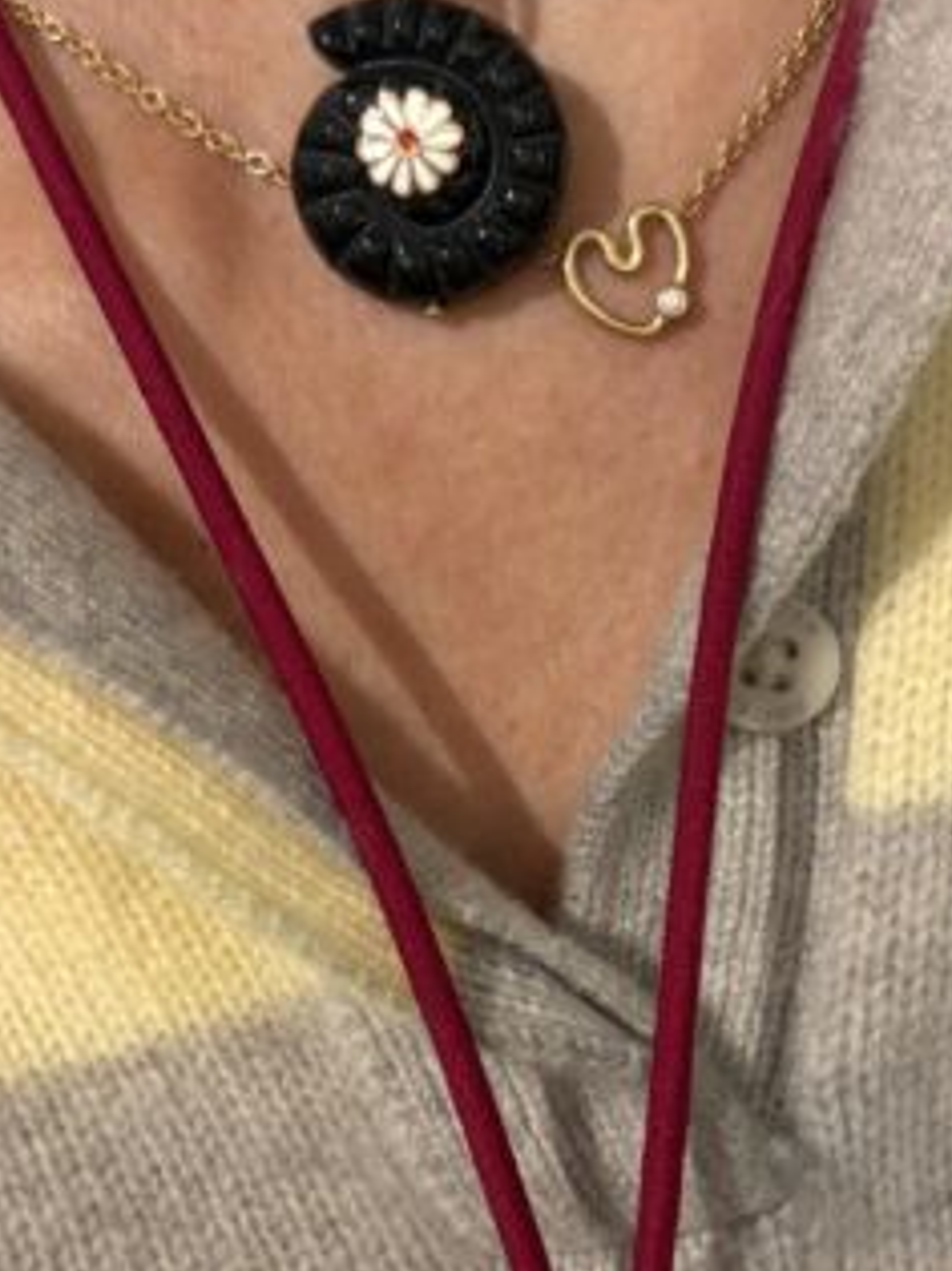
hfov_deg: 26.5
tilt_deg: -12.3
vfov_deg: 34.8
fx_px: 2018
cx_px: 456
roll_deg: +3.6
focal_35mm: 55
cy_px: 793
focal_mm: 5.96
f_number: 1.6
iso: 125
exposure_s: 1/50
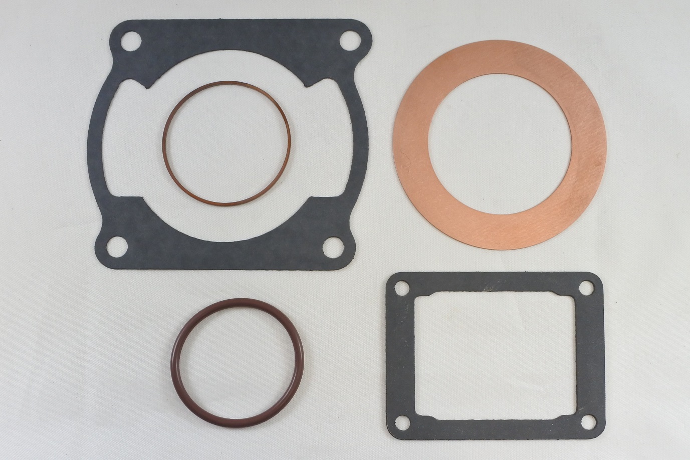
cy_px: 230
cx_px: 345
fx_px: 556
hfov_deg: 63.7
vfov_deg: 45.0
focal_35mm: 29
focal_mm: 11
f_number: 3.8
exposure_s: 1/200
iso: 400
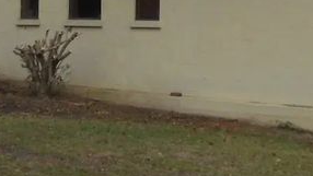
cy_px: -56
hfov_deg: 18.9
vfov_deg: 10.5
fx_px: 938
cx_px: 179
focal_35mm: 113
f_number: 4
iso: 80
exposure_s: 1/400
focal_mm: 5.2
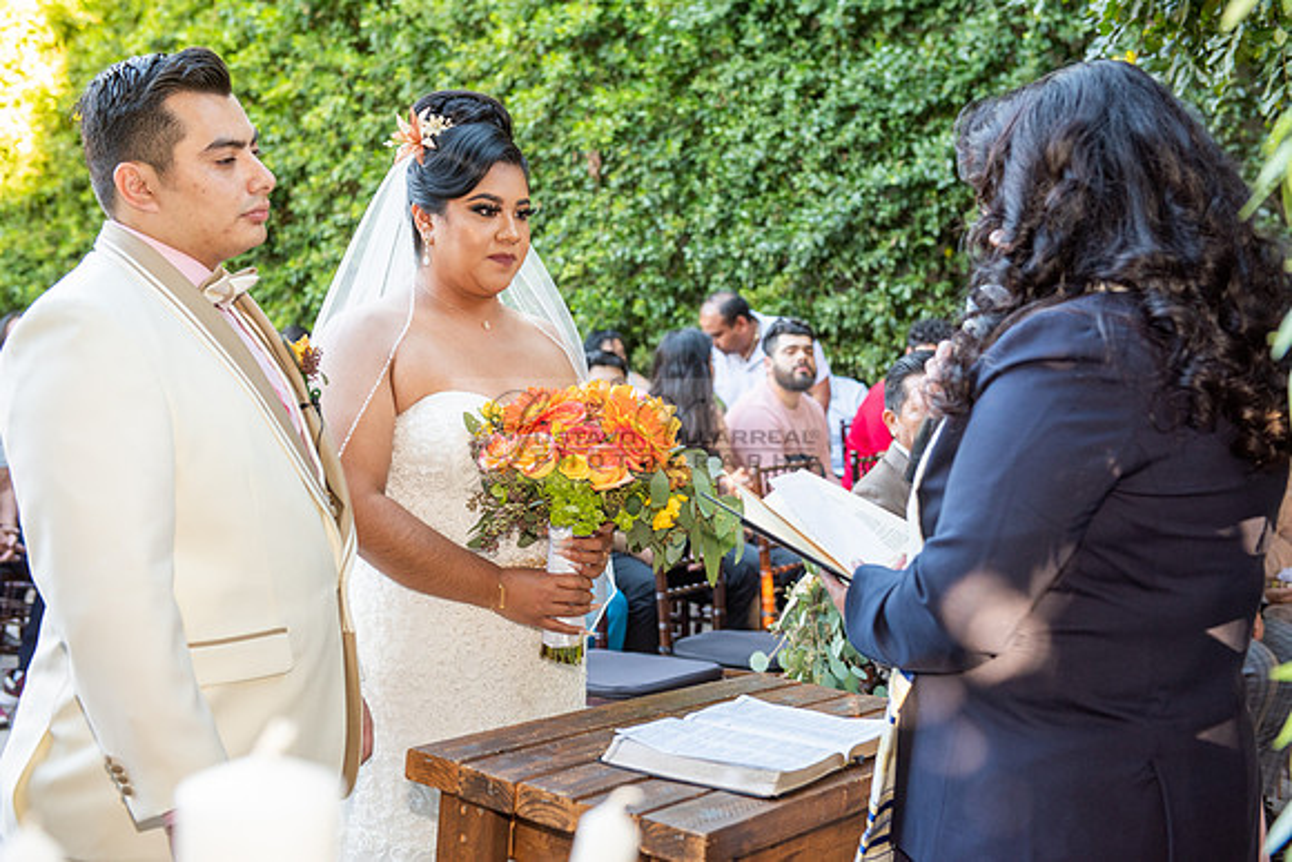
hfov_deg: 38.2
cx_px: 646
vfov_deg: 26.0
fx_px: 1867
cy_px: 431
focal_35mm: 52
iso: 500
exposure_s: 1/100
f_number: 4.5
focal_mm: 52
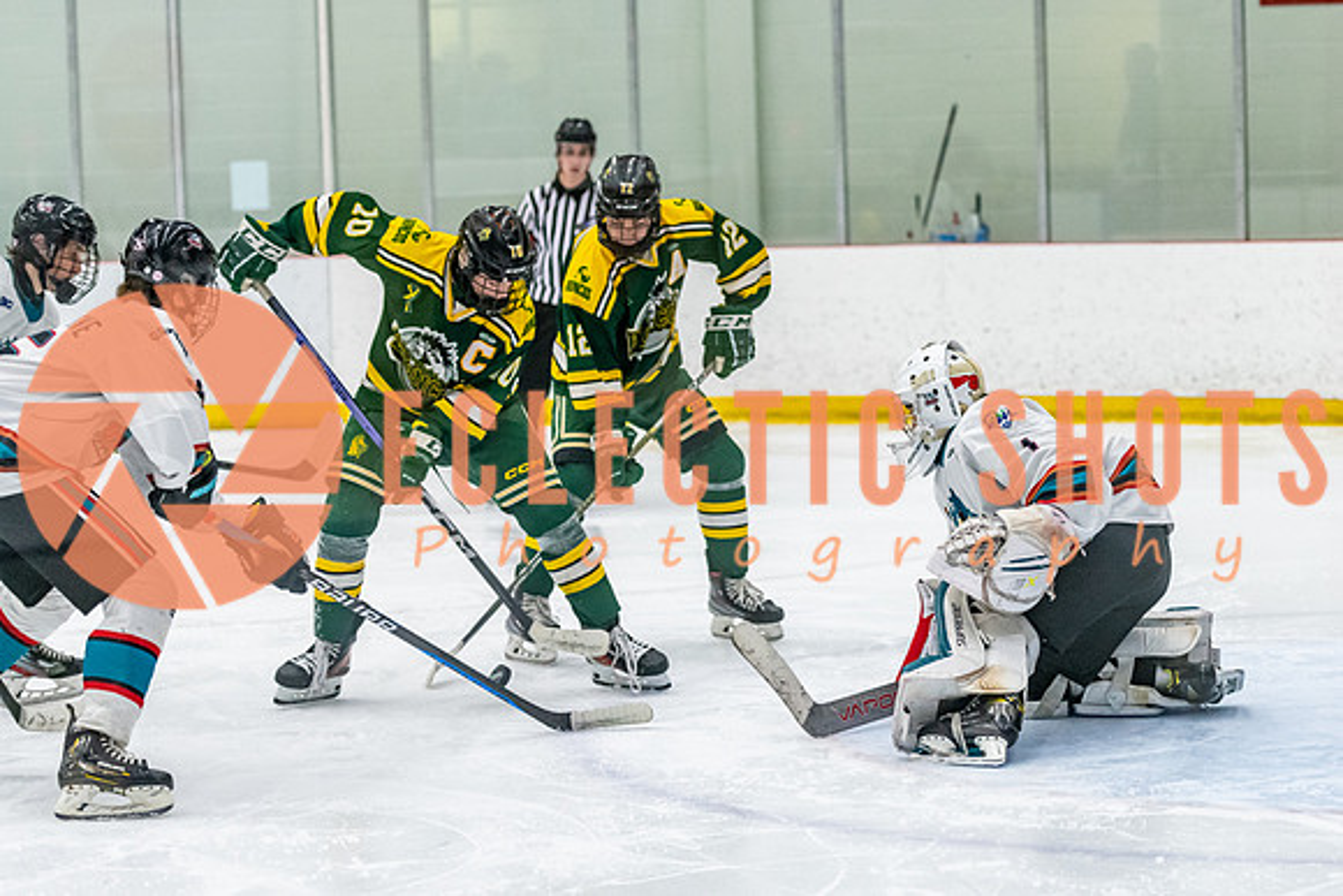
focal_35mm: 114
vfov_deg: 12.0
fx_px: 4251
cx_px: 848
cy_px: 448
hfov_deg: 17.9
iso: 4000
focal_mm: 86
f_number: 2.8
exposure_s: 1/800
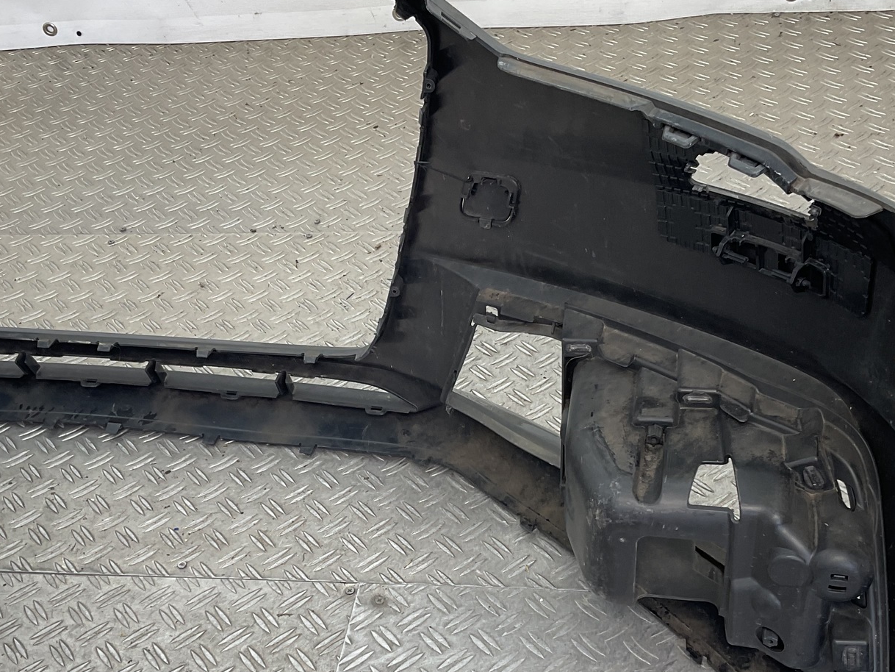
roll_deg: +8.3
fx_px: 1241
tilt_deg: -40.7
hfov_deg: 39.6
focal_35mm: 48
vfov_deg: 30.0
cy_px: 451
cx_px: 439
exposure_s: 1/100
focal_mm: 3
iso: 20
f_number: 1.8
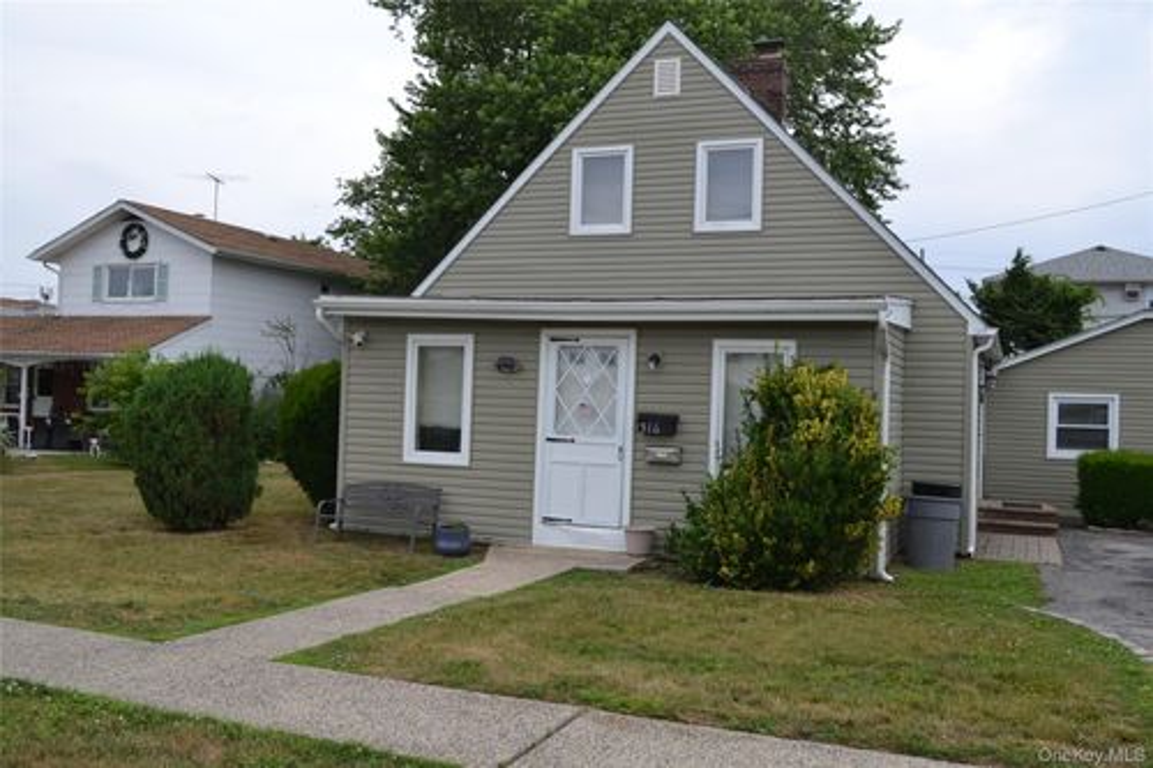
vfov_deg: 39.9
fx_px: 1057
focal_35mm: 33
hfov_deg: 57.2
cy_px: 384
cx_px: 576
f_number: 7.1
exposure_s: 1/200
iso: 100
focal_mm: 22
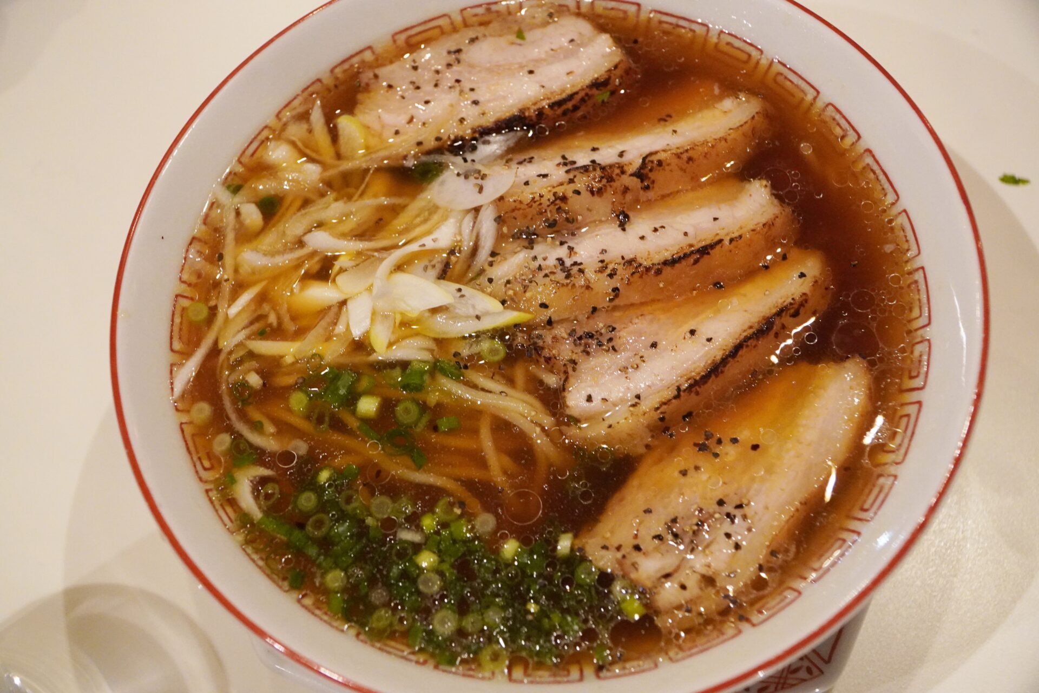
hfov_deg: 42.3
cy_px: 346
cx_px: 520
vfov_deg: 28.9
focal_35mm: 46
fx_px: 1342
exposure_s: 1/50
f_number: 5
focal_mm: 31
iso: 5000
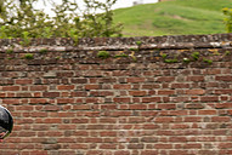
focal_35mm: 238
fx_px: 1536
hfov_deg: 8.6
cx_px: -38
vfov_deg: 5.8
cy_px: 137
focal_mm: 70
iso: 400
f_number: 3.5
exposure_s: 1/1000
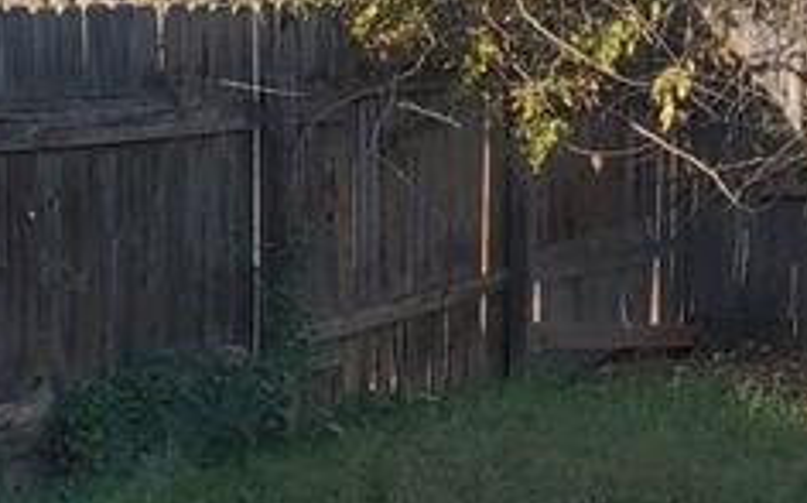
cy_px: -34
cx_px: 1269
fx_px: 2527
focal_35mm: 115
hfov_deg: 16.3
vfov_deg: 11.2
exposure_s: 1/1370
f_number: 1.5
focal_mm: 4.23
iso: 50
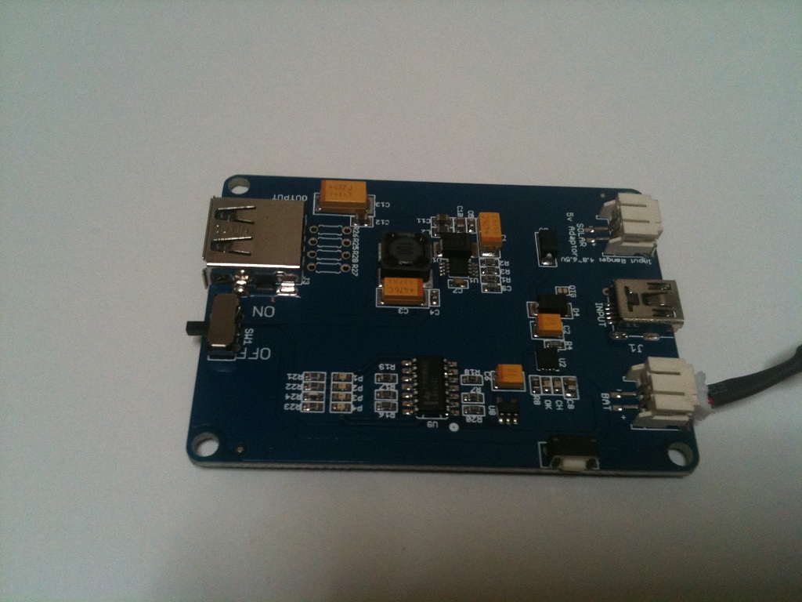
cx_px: 401
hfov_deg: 52.6
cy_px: 301
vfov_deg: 40.7
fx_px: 811
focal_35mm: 35
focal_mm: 3.85
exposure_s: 1/17
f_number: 2.8
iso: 160
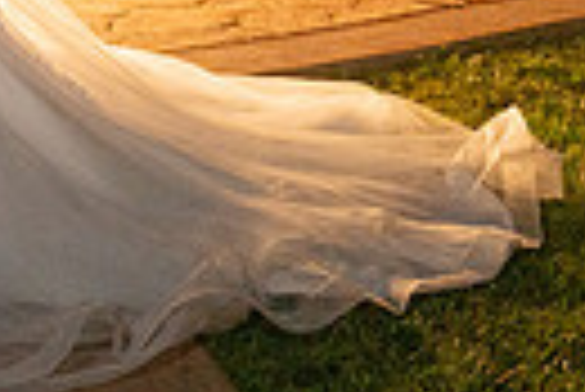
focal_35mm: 114
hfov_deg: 16.5
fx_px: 1855
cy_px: -327
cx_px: -270
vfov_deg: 11.2
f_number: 3.5
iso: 800
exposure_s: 1/160
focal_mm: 24
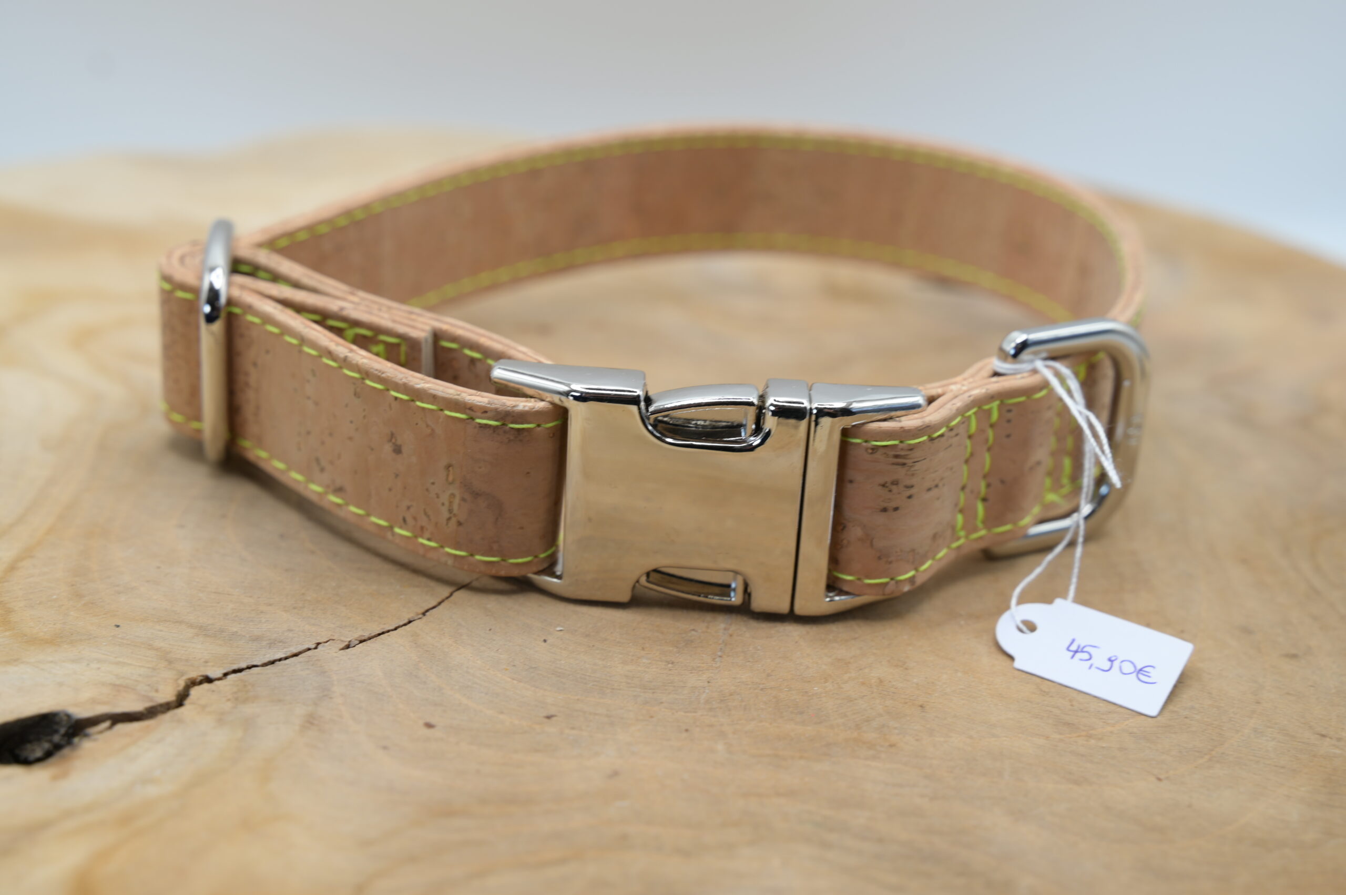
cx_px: 673
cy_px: 448
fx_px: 1868
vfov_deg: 27.0
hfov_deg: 39.6
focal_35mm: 50
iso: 100
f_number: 6.3
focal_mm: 50
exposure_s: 1/50
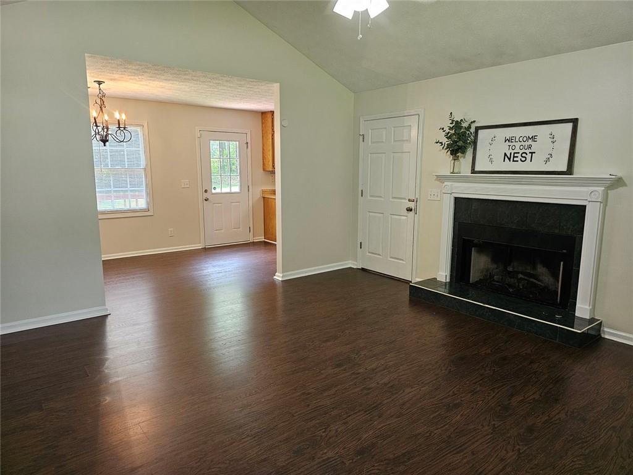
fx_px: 421
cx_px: 316
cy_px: 238
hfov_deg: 73.9
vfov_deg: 58.9
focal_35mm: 23
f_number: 1.7
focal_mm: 6.3
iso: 400
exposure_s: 1/120
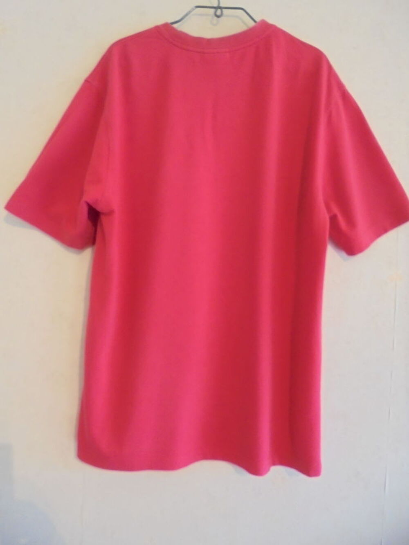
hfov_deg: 53.1
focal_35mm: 26
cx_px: 204
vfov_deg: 67.3
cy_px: 272
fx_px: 410
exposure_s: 1/13
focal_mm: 4.6
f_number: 3.5
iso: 400
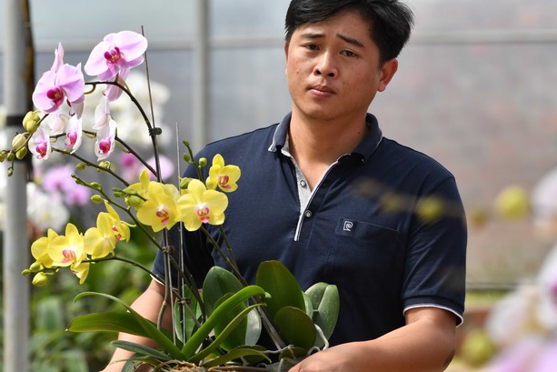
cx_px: 290
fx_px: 5525
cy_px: 189
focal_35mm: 357
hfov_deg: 5.8
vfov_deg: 3.9
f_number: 5.6
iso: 400
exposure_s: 1/640
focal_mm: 200
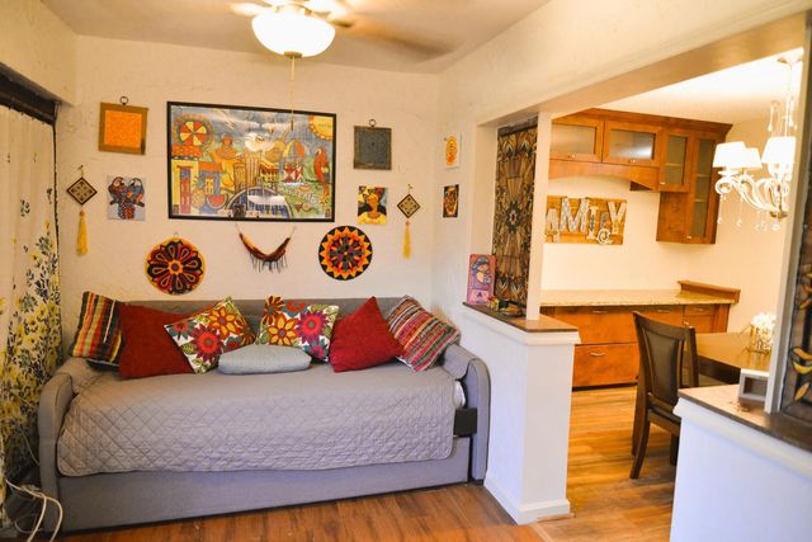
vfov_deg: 53.2
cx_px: 406
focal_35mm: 24
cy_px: 271
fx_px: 541
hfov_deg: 73.7
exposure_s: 1/30
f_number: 3.5
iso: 1600
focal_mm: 24
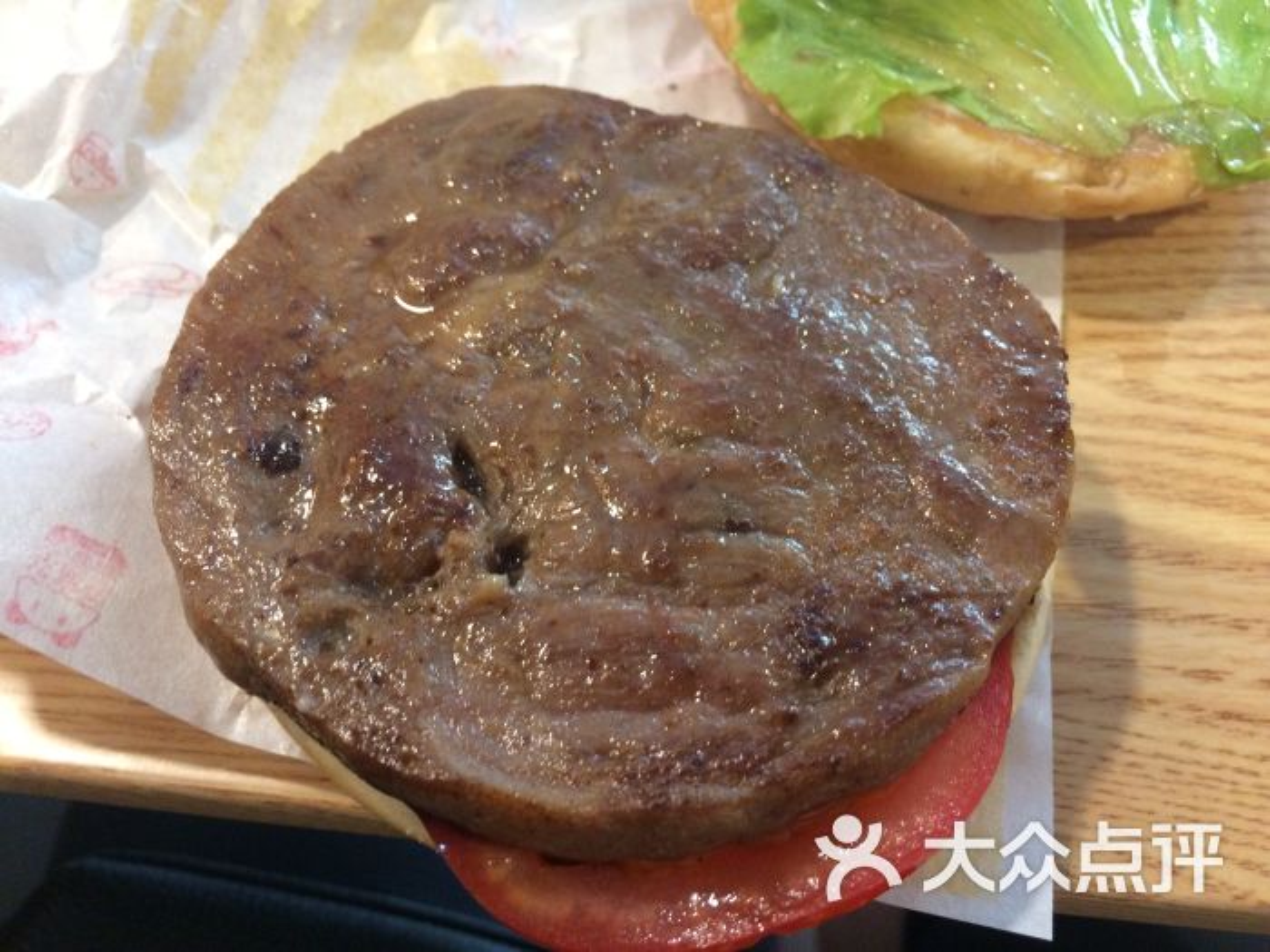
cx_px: 635
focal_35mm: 29
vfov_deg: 48.2
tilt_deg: -61.2
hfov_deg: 61.7
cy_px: 476
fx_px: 1064
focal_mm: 4.15
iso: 320
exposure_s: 1/33
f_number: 2.2
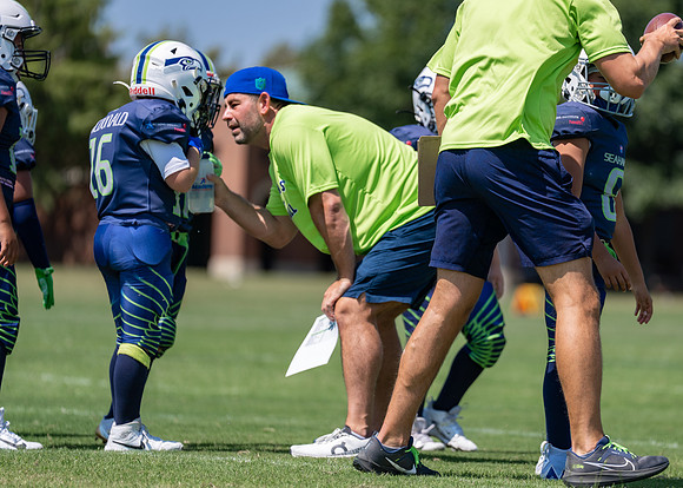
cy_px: 268
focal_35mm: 253
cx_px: 439
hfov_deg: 8.0
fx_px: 4902
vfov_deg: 5.7
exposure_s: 1/2000
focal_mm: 200
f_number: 2.8
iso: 100
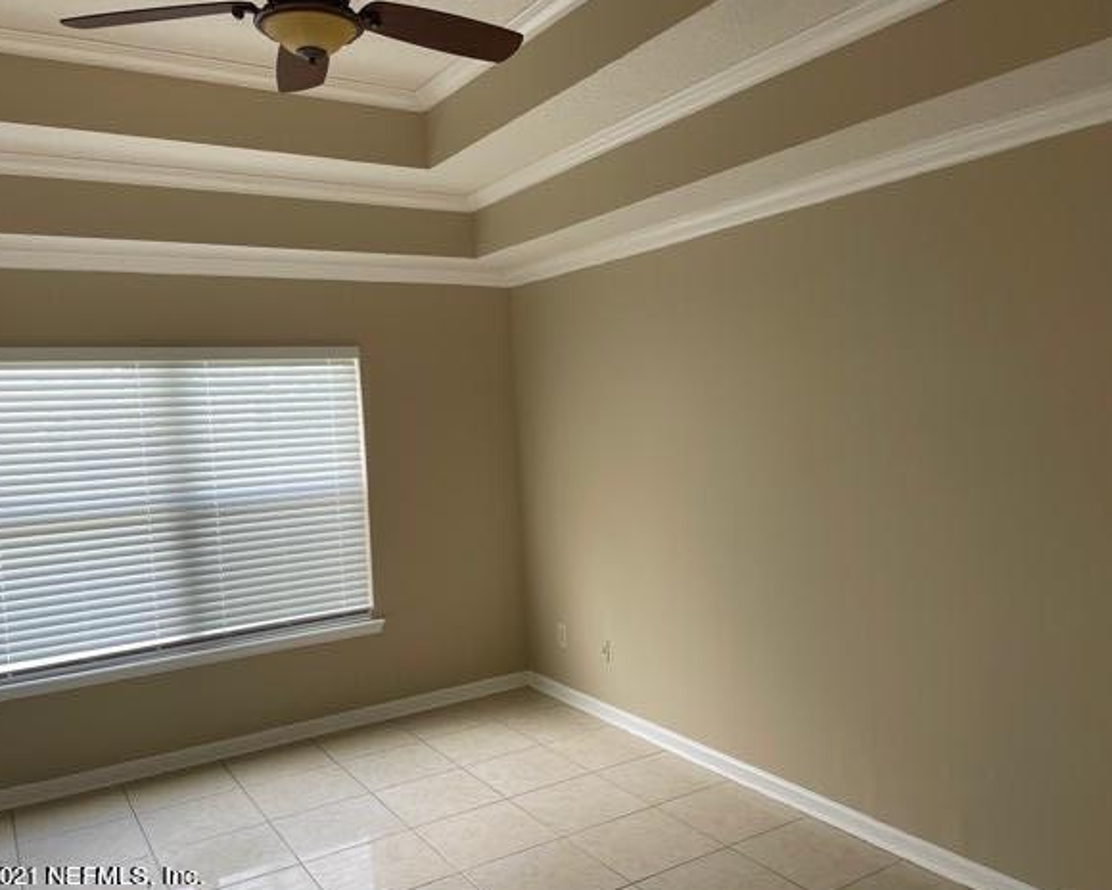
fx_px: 922
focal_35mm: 28
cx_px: 569
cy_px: 457
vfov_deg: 51.5
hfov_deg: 62.2
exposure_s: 1/121
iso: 64
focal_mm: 4.2
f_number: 1.6
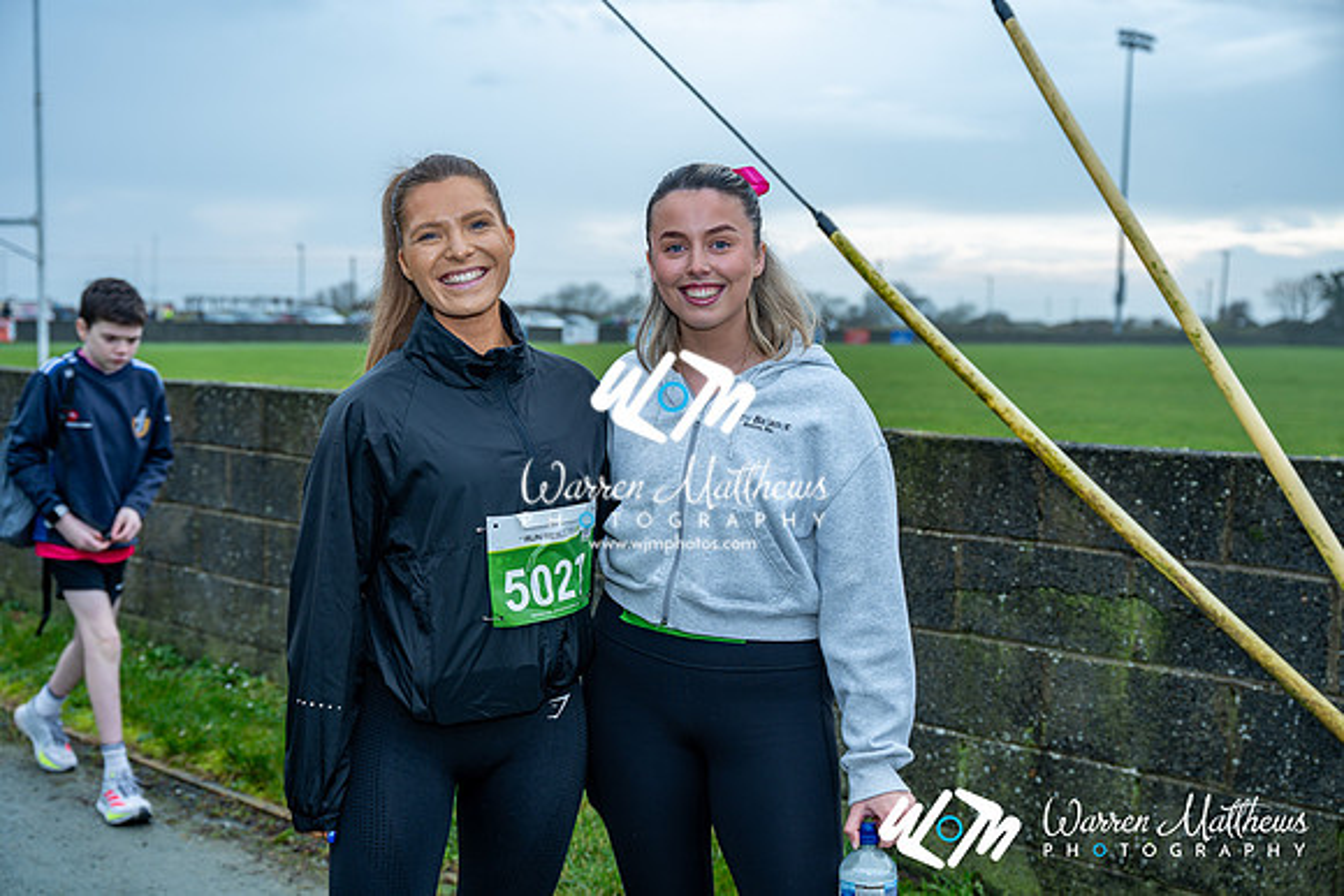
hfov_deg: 41.9
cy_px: 448
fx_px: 1755
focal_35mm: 47
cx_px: 672
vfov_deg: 28.7
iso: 100
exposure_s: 1/200
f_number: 4
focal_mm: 47
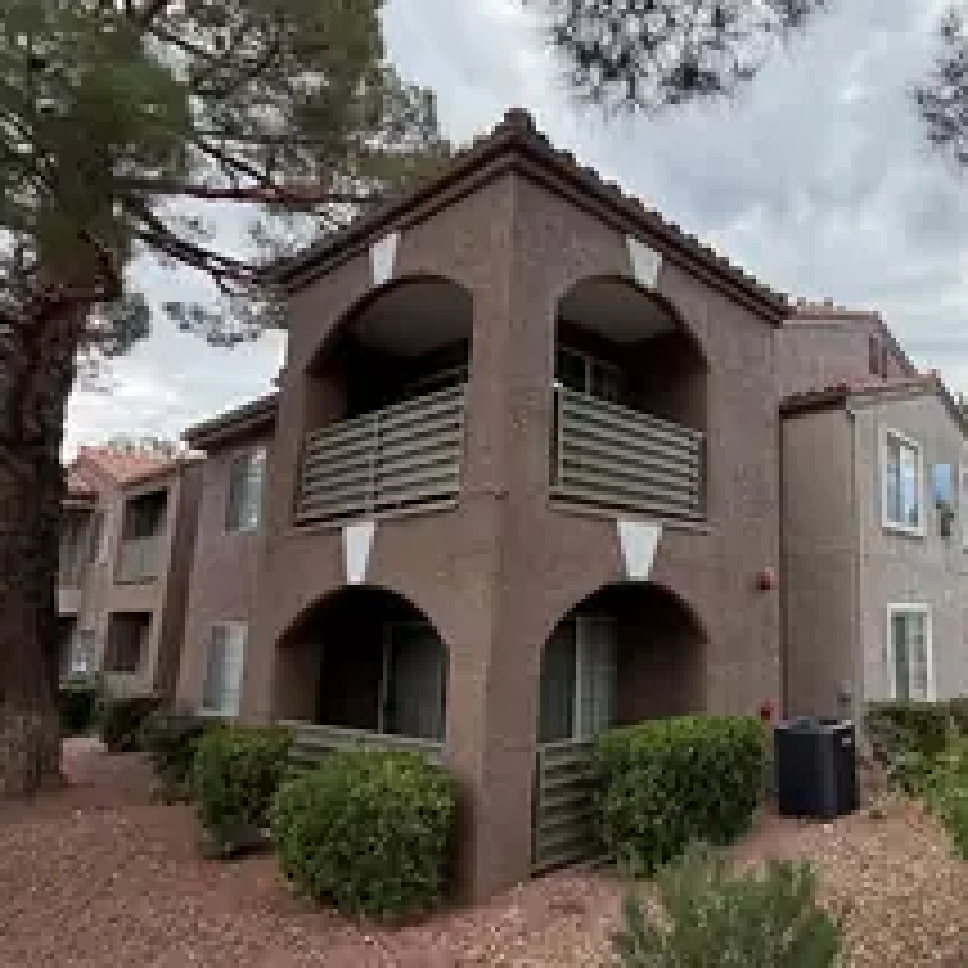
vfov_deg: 67.3
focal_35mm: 23
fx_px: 728
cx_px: 761
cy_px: 491
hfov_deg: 62.2
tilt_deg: +10.1
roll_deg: +0.5
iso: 40
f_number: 2.2
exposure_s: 1/602
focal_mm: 2.22
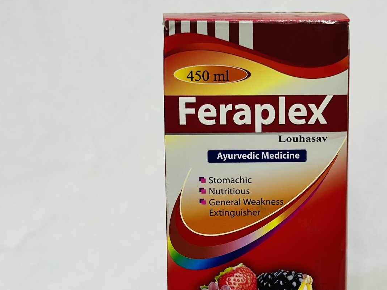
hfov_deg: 21.7
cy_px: 233
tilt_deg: -16.5
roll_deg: +0.3
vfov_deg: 16.3
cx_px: 266
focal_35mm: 90
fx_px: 1006
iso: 320
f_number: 1.78
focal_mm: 6.86
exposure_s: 1/50
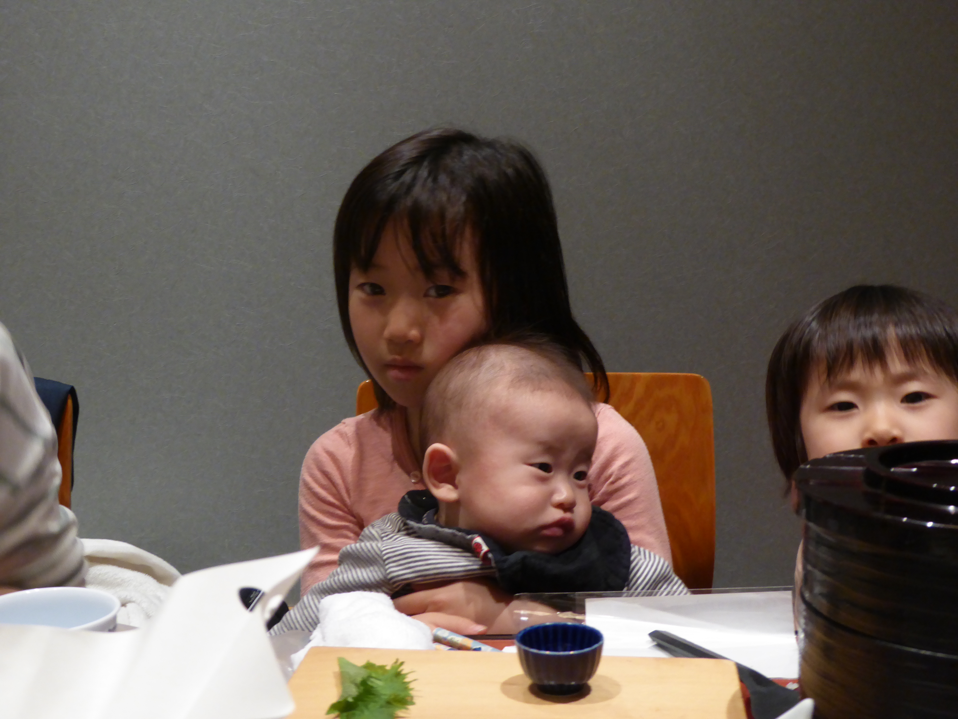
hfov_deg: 38.2
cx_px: 479
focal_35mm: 50
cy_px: 360
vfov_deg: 29.1
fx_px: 1384
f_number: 4.1
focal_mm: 9
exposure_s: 1/4
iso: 400
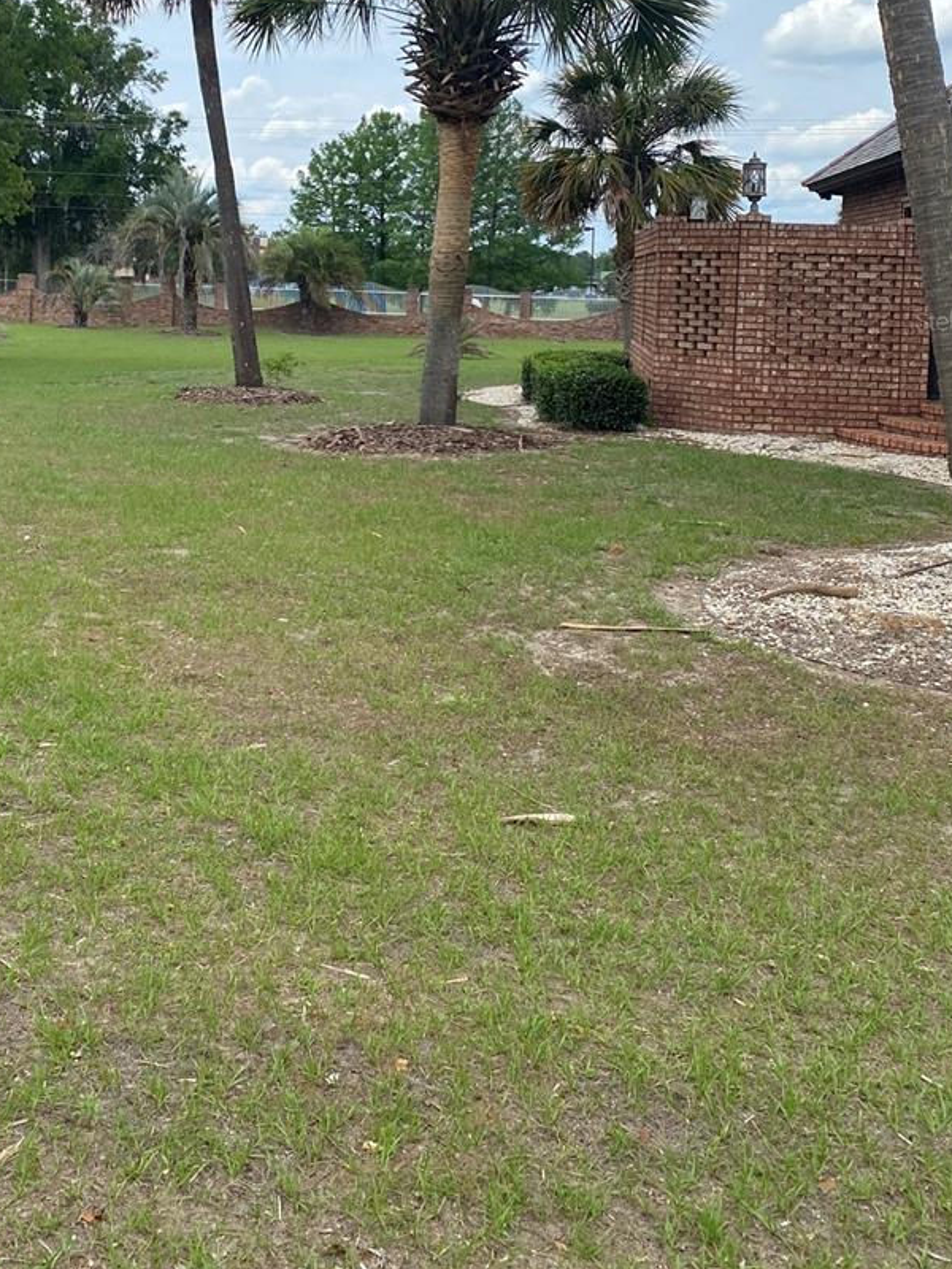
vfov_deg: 46.2
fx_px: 1430
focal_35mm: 39
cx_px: 314
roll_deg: -2.3
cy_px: 320
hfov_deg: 36.4
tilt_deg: -1.6
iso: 32
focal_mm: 4.25
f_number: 1.8
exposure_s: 1/2755
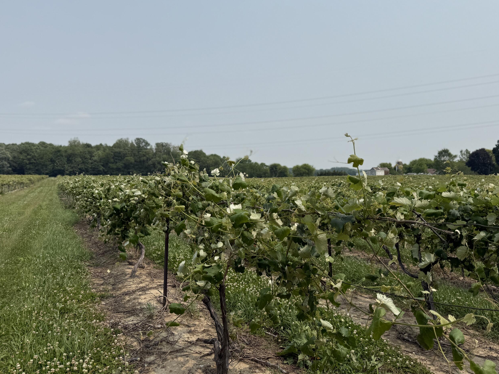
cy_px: 161
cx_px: 274
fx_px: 418
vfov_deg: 48.1
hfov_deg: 61.5
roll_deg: -1.4
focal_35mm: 29
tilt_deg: +1.0
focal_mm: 6.76
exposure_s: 1/9091
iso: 80
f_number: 1.78
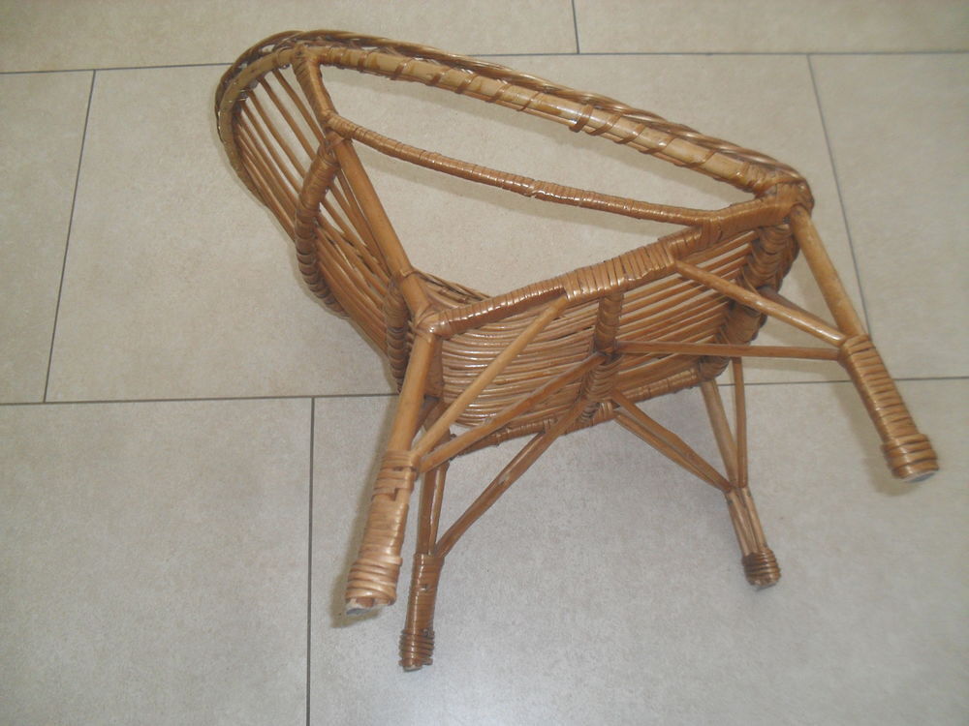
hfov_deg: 52.6
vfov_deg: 40.7
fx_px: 980
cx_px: 484
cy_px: 363
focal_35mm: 35
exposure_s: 1/45
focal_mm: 6.3
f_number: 3.2
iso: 200
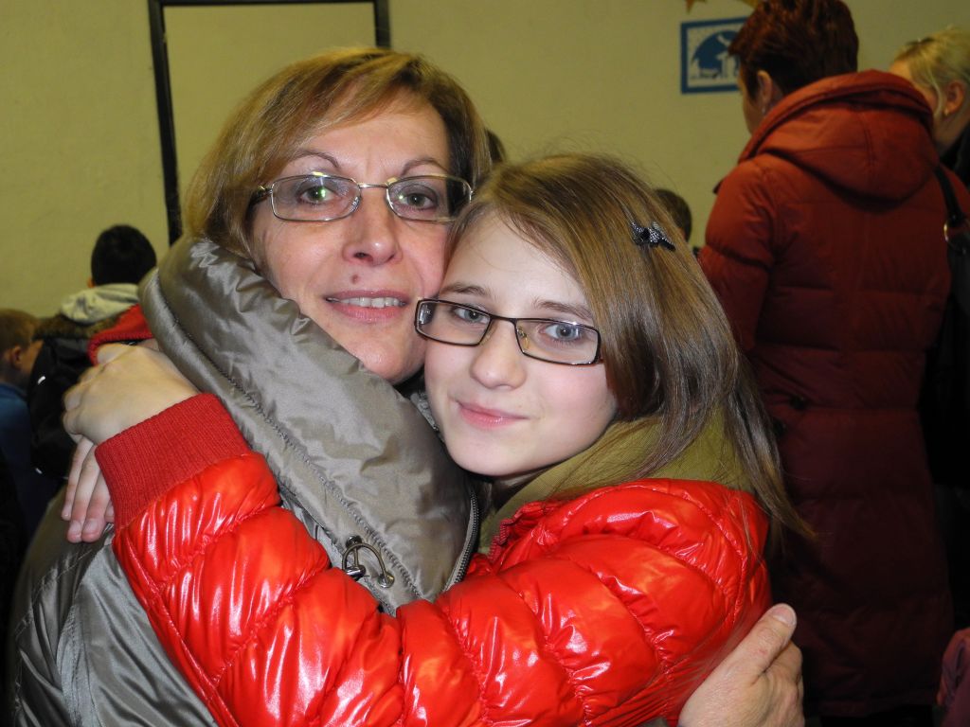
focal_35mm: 45
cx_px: 485
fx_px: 1261
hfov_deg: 42.1
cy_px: 364
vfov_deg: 32.2
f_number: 3.2
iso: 200
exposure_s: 1/30
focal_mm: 9.7
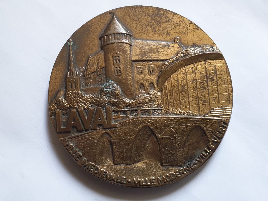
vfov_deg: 53.1
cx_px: 134
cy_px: 100
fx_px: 201
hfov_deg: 67.3
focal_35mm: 26
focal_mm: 4.3
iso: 250
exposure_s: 1/50
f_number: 2.4
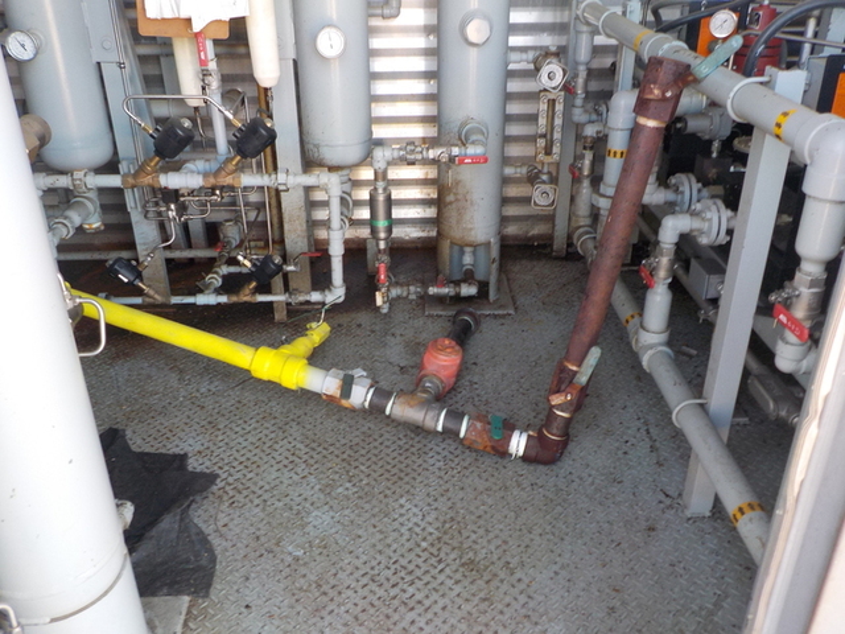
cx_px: 422
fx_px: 732
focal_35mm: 30
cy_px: 317
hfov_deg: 60.0
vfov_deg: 46.8
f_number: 3.3
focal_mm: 4.1
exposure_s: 1/30
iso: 160
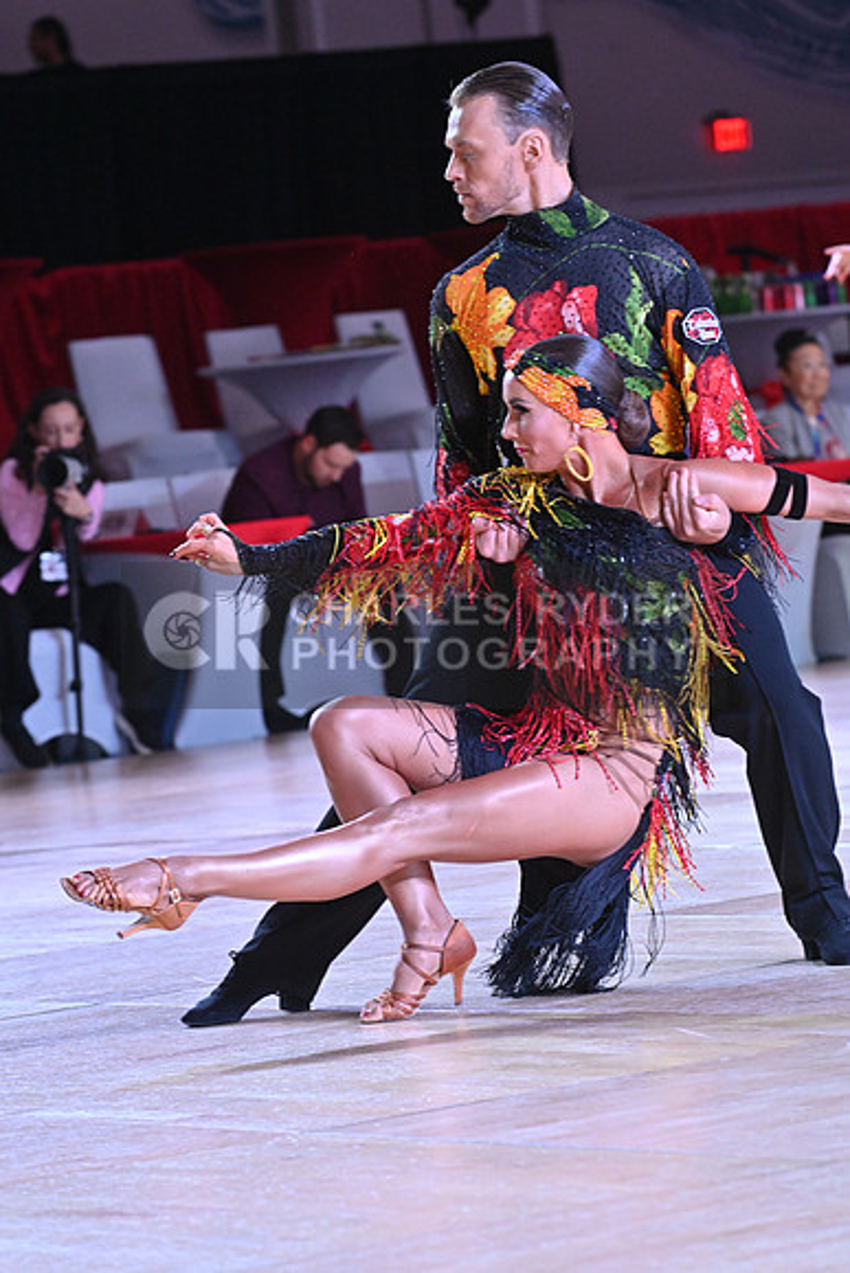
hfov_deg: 7.6
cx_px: 425
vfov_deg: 11.4
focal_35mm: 180
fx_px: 6371
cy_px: 636
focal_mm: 180
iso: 4000
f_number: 6.3
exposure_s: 1/400
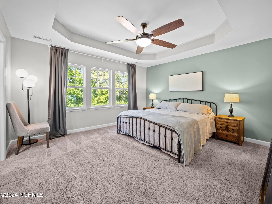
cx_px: 136
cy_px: 102
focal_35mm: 14
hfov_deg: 102.1
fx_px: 110
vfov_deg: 85.7
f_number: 4
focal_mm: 7
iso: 200
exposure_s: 1/3
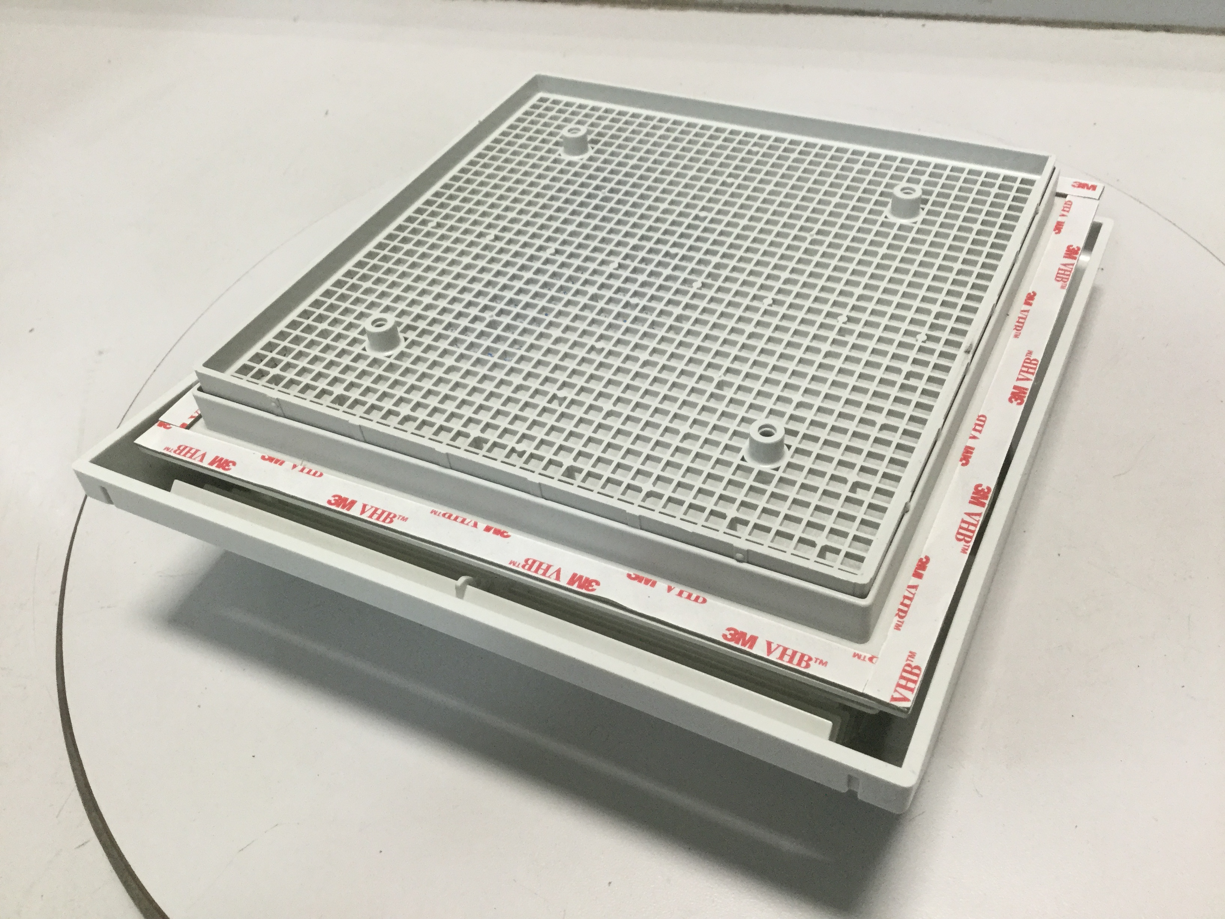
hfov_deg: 58.4
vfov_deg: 45.4
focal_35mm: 31
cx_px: 612
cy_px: 460
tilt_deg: -47.8
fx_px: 1097
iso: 50
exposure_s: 1/30
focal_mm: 3.3
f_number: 2.4
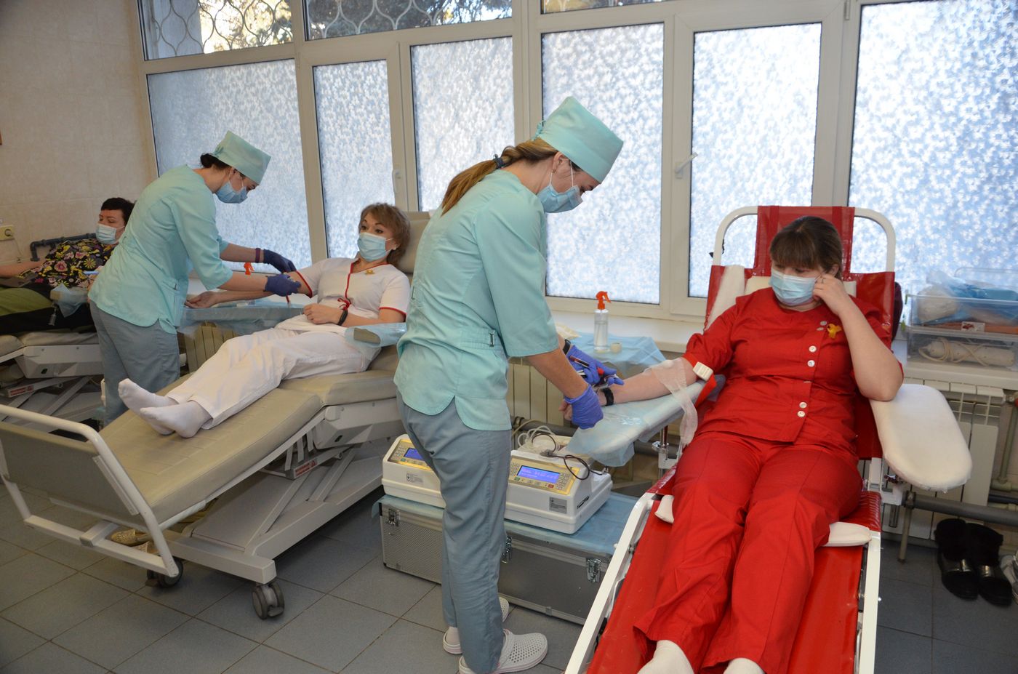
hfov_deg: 67.5
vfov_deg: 47.7
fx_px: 762
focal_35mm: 27
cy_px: 337
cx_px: 509
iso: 800
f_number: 3.5
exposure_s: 1/250
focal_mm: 18
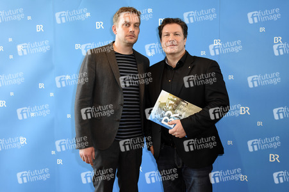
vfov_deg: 34.2
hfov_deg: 49.6
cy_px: 96
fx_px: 313
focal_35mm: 39
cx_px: 144
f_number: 4.5
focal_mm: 26
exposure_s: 1/160
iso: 1400
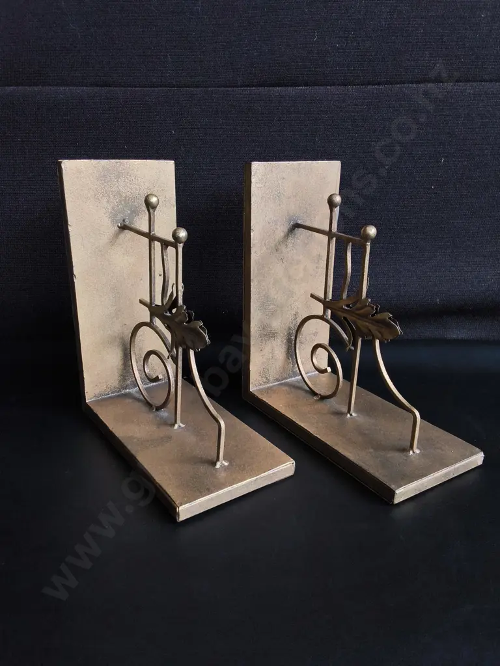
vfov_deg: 65.3
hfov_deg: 51.4
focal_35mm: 27
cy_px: 333
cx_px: 250
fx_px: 520
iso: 160
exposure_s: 1/100
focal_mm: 2.87
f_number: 2
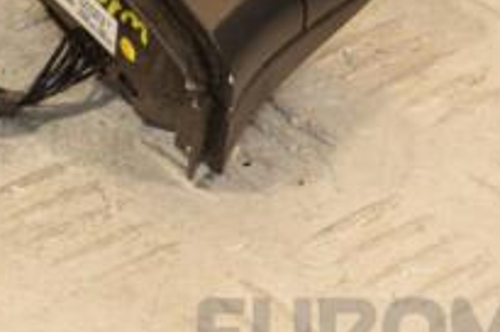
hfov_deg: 9.8
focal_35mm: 211
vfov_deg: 6.5
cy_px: 10
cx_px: 151
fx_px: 2926
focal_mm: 48
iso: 800
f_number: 7.1
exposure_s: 1/200
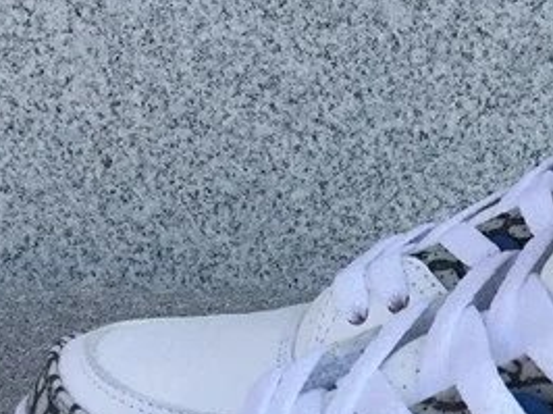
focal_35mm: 105
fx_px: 1676
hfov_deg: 17.9
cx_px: 640
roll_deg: -2.5
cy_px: 461
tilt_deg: -24.5
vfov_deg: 13.8
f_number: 2.4
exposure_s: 1/570
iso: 25
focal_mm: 3.3
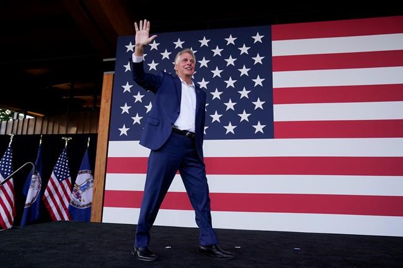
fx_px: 269
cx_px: 202
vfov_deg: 53.1
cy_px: 134
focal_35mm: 24
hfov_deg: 73.8
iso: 500
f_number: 2.8
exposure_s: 1/800
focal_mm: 24
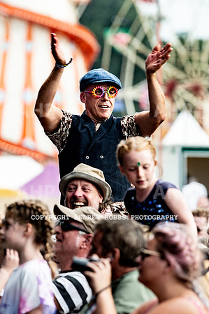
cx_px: 108
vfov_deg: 5.7
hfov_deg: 3.8
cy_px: 156
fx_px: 3139
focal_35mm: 360
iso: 125
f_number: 4
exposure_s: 1/500
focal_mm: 200
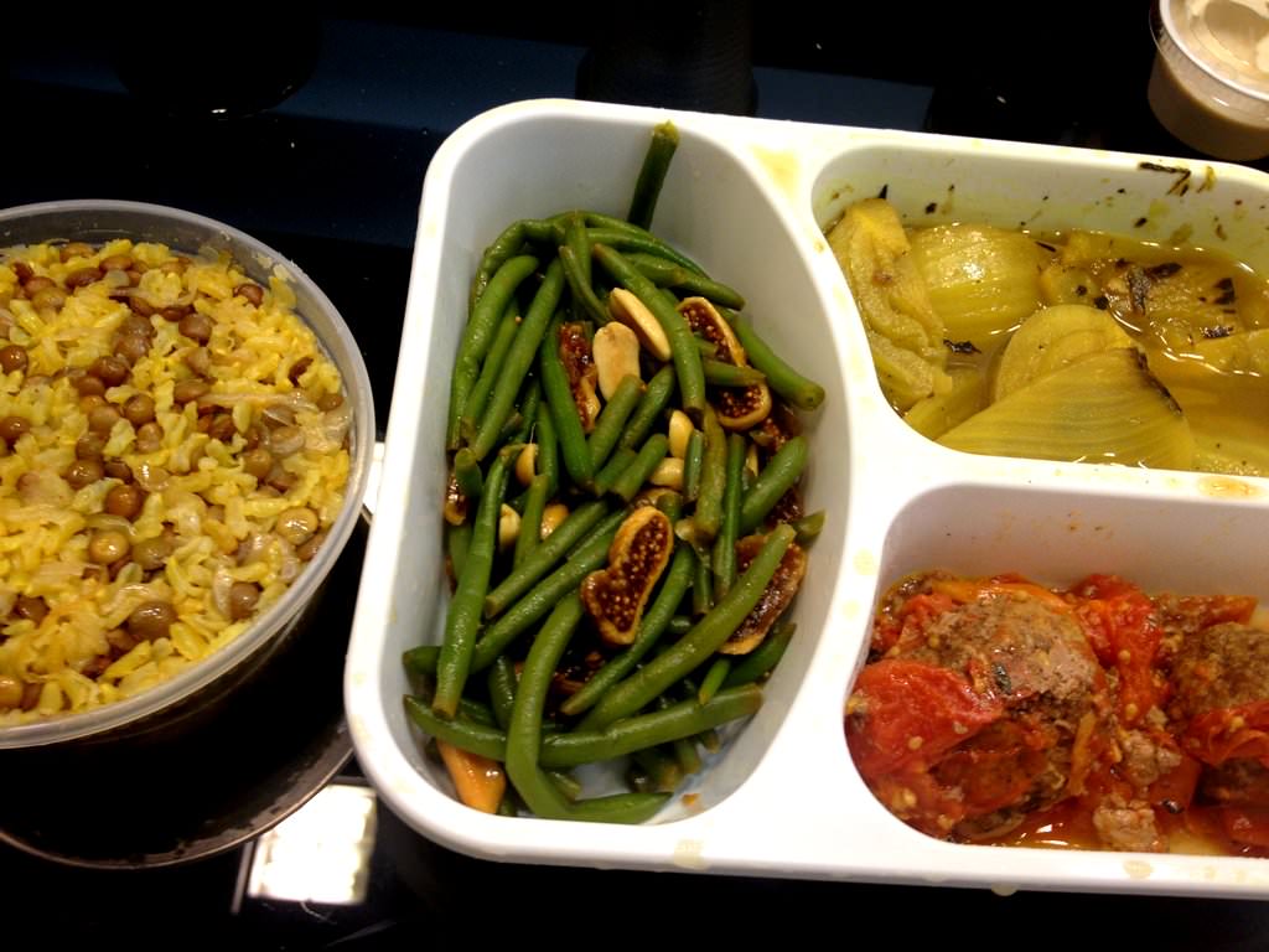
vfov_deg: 40.7
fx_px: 1283
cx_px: 634
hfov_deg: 52.6
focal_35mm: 35
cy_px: 476
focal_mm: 4.28
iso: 50
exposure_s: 1/30
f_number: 2.4
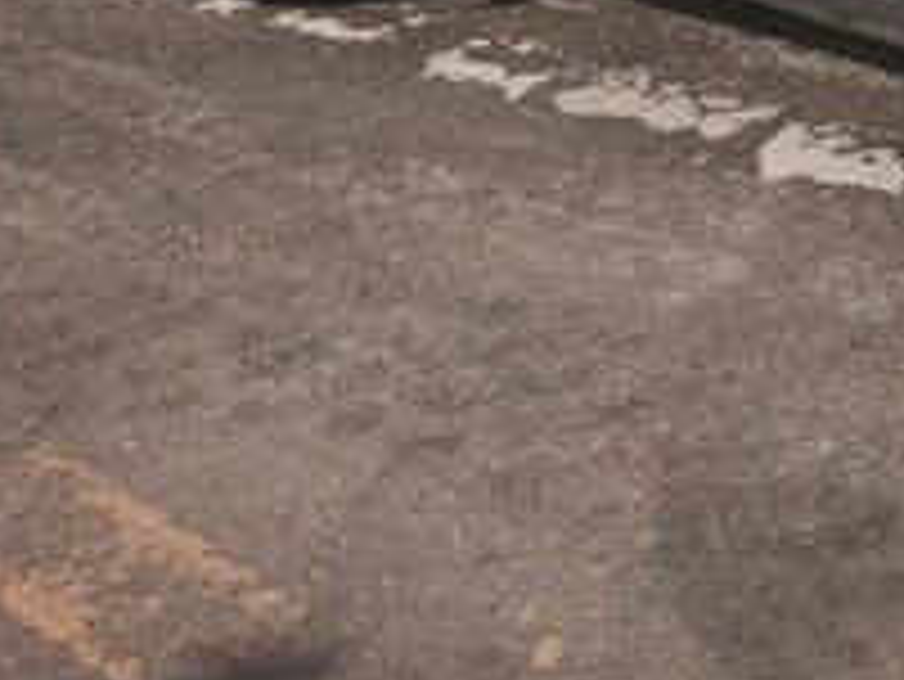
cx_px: 1435
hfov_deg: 18.0
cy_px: -281
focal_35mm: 95
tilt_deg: -18.6
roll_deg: +3.8
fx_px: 2482
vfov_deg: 14.7
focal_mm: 4.15
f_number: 2.2
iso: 32
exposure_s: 1/4566
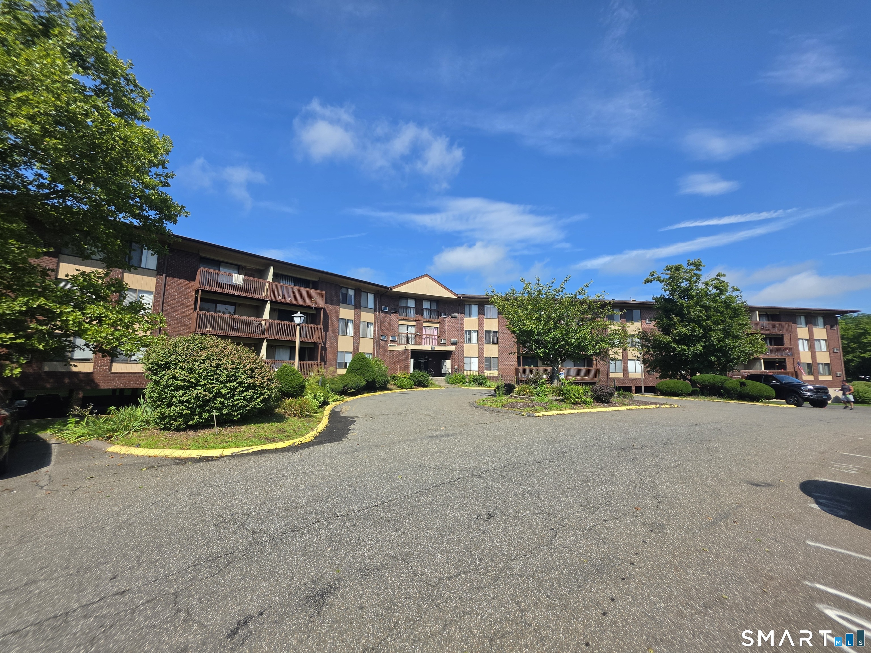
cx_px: 436
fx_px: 327
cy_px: 326
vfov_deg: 89.9
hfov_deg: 106.2
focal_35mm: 13
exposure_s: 1/1387
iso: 32
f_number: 1.9
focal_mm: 2.2
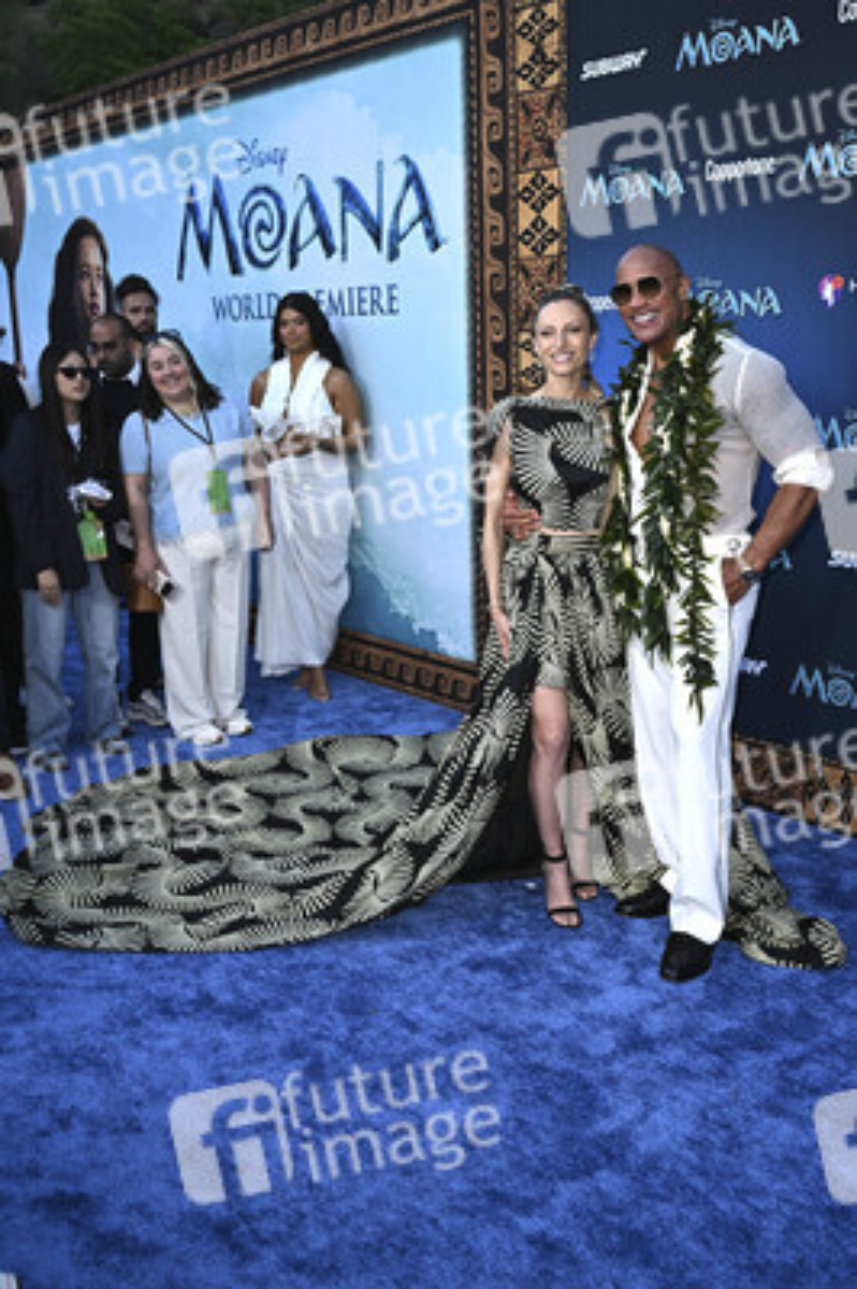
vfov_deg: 54.5
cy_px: 644
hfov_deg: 37.8
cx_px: 428
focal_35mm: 35
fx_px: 1252
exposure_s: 1/250
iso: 1000
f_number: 6.3
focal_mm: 35
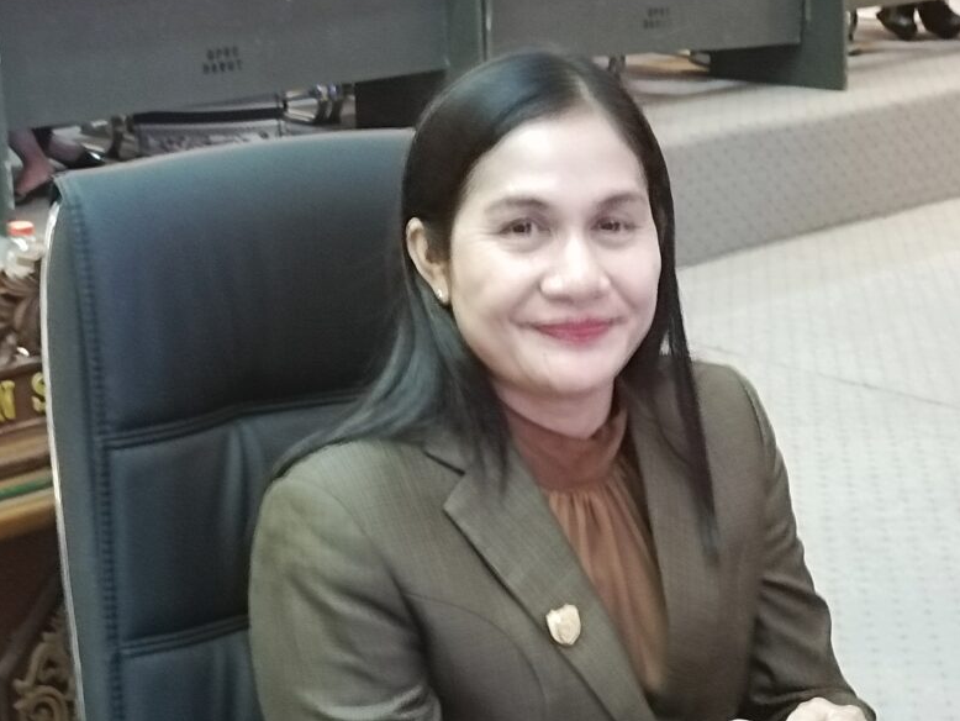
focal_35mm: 73
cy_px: 353
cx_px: 490
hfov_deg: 26.7
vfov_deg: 20.2
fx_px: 2025
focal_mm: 4.74
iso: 2603
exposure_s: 1/17.1
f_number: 1.79
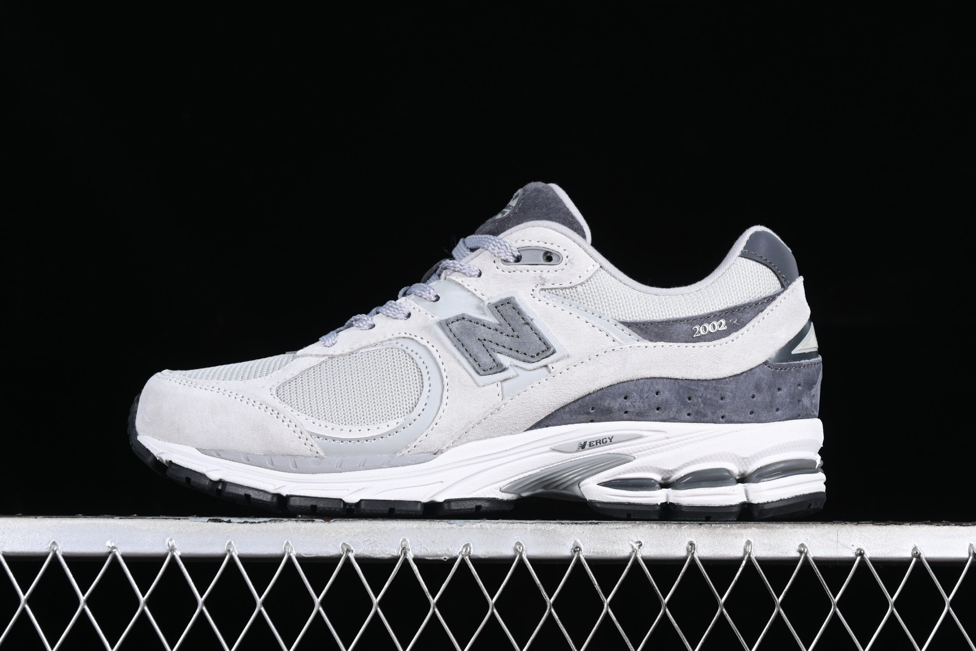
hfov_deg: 27.0
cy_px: 326
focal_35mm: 75
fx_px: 2033
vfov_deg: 18.2
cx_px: 488
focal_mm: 50
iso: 160
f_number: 7.1
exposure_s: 1/60
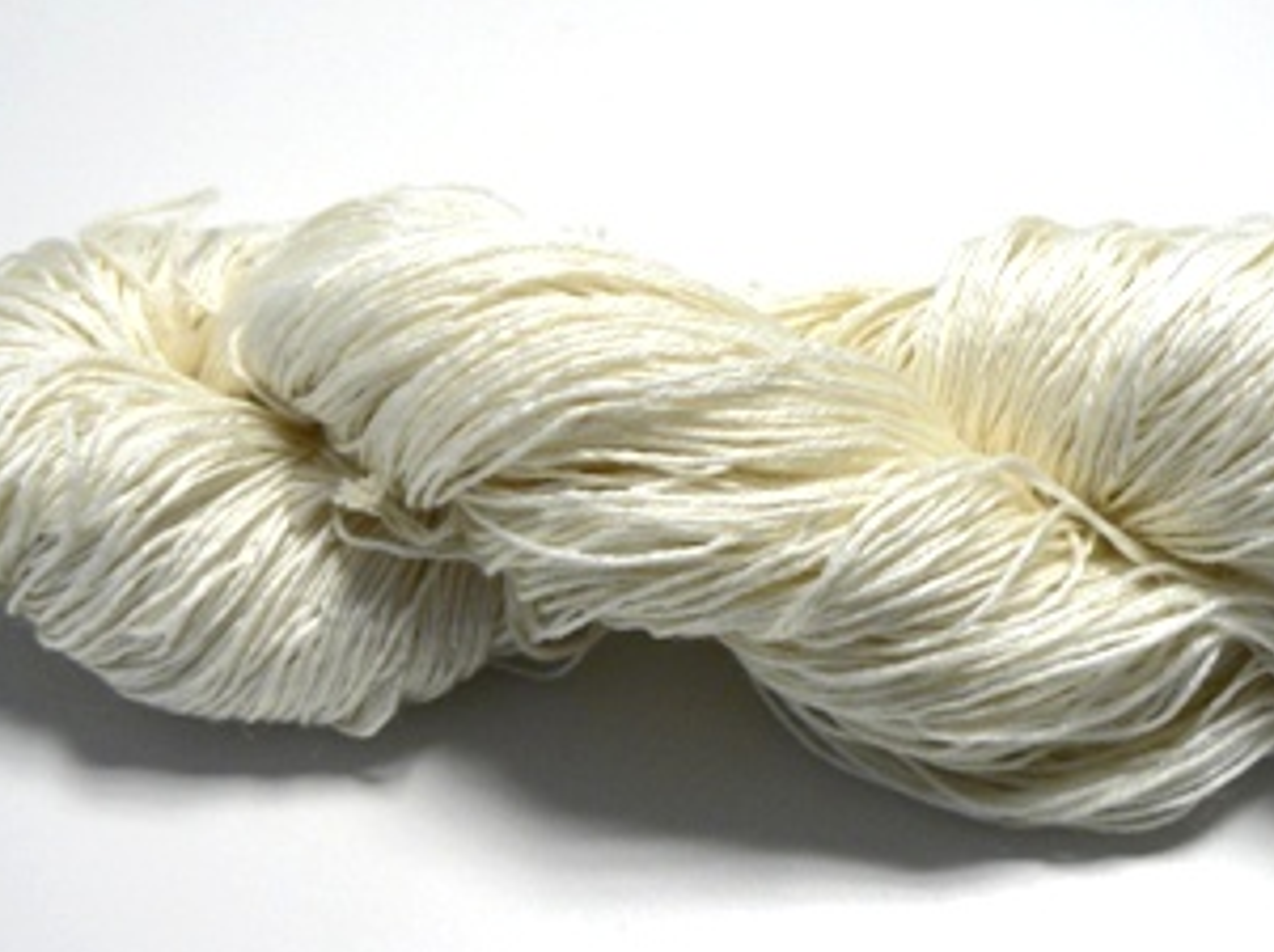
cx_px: 724
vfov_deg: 31.4
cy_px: 508
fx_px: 1691
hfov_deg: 41.2
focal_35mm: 46
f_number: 2.8
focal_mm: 6
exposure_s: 1/30
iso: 150
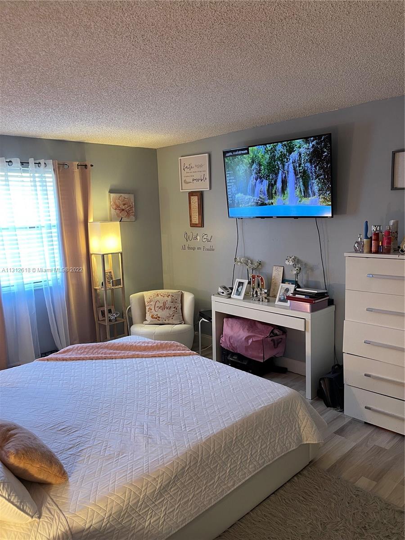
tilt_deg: -8.8
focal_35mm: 26
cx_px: 202
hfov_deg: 53.1
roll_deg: +1.6
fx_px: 406
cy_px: 270
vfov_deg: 67.3
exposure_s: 1/60
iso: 160
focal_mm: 5.1
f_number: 1.6
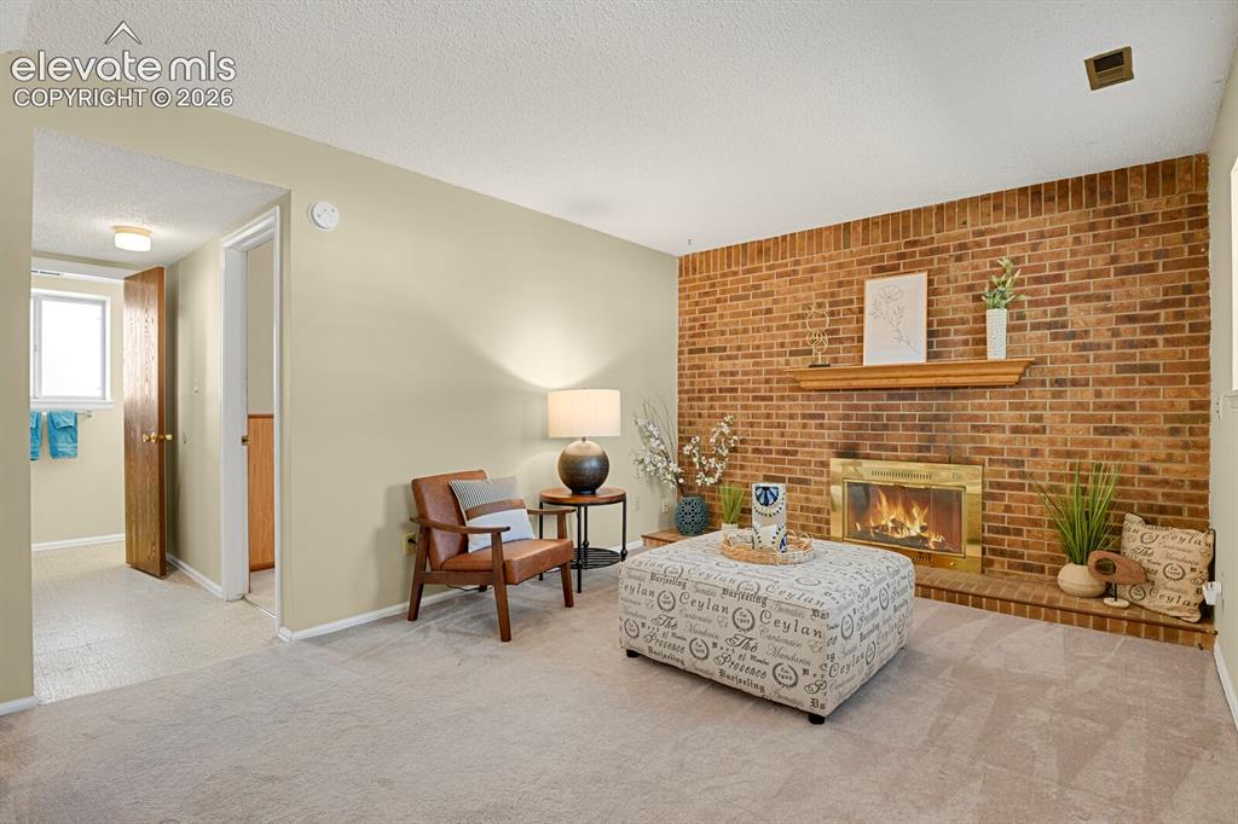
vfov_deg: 70.4
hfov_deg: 93.3
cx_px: 619
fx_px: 584
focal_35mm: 17
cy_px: 412
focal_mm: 17
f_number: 8
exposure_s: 6
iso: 250
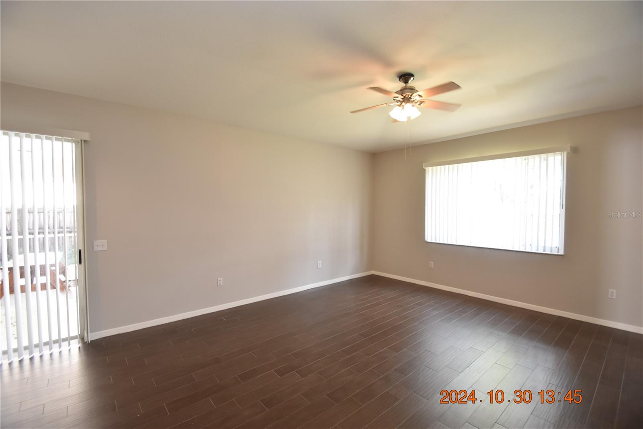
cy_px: 214
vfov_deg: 77.3
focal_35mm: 15
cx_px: 322
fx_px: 268
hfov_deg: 100.4
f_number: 4
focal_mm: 10
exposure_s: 1/60
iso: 800
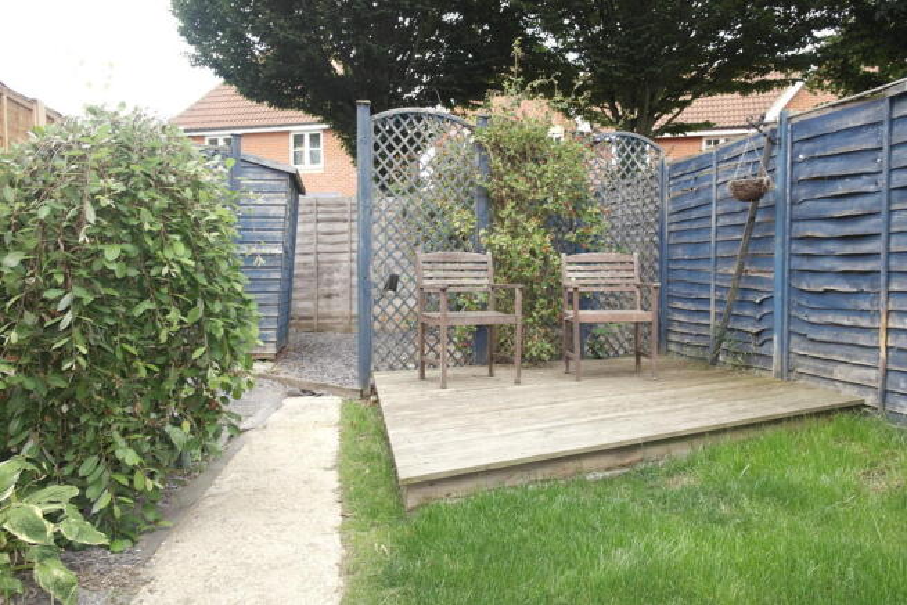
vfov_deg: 43.6
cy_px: 302
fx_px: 756
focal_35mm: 30
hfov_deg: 61.9
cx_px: 454
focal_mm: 20
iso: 100
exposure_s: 1/80
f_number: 3.5
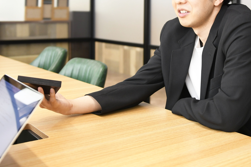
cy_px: 39
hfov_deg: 37.6
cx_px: 175
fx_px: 363
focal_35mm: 52
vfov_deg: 25.6
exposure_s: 1/640
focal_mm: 20
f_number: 1.8
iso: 640
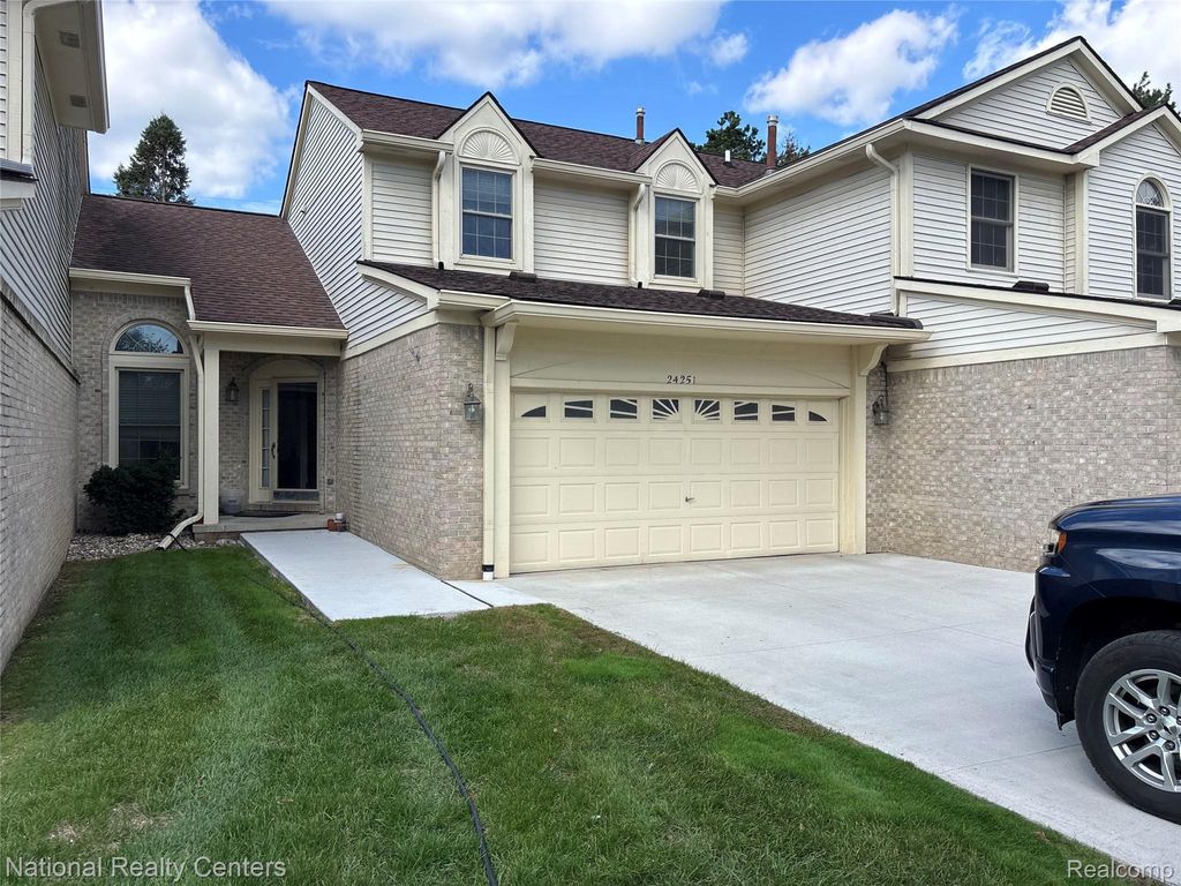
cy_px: 443
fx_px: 887
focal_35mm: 26
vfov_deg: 53.1
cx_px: 590
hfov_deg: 67.3
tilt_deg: +1.5
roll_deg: -0.7
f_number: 1.6
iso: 50
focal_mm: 5.96
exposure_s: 1/1418
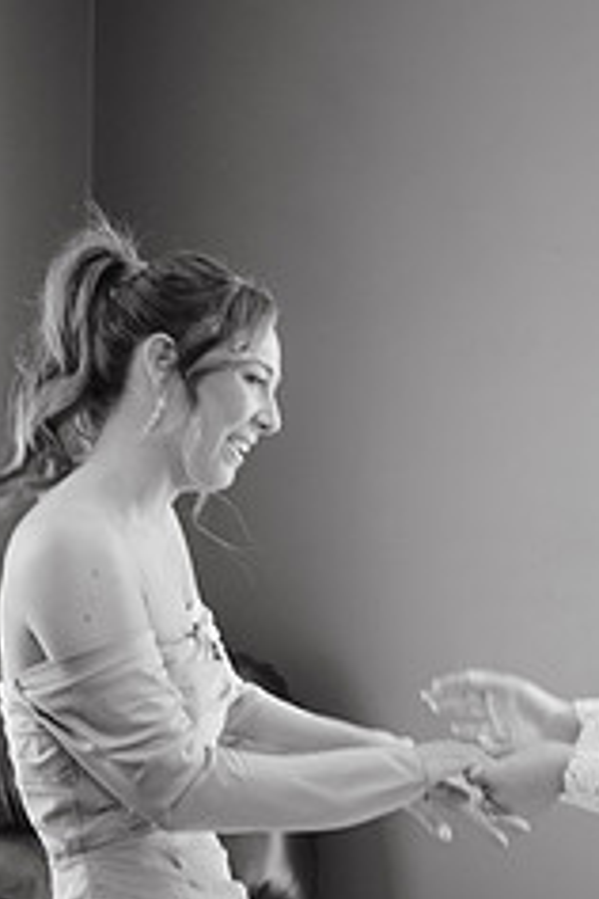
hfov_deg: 14.3
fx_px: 2371
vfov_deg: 21.1
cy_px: 755
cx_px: 523
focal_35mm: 95
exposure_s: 1/125
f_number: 3.2
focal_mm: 50
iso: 1250
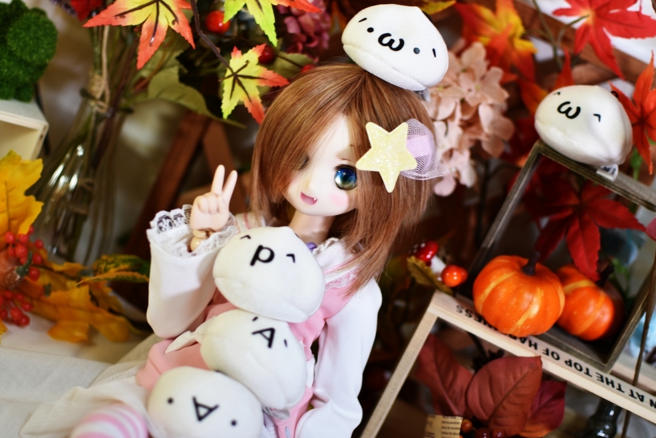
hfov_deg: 36.5
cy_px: 221
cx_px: 327
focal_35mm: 55
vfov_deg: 24.8
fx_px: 994
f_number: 1.8
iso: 100
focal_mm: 35
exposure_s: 1/30
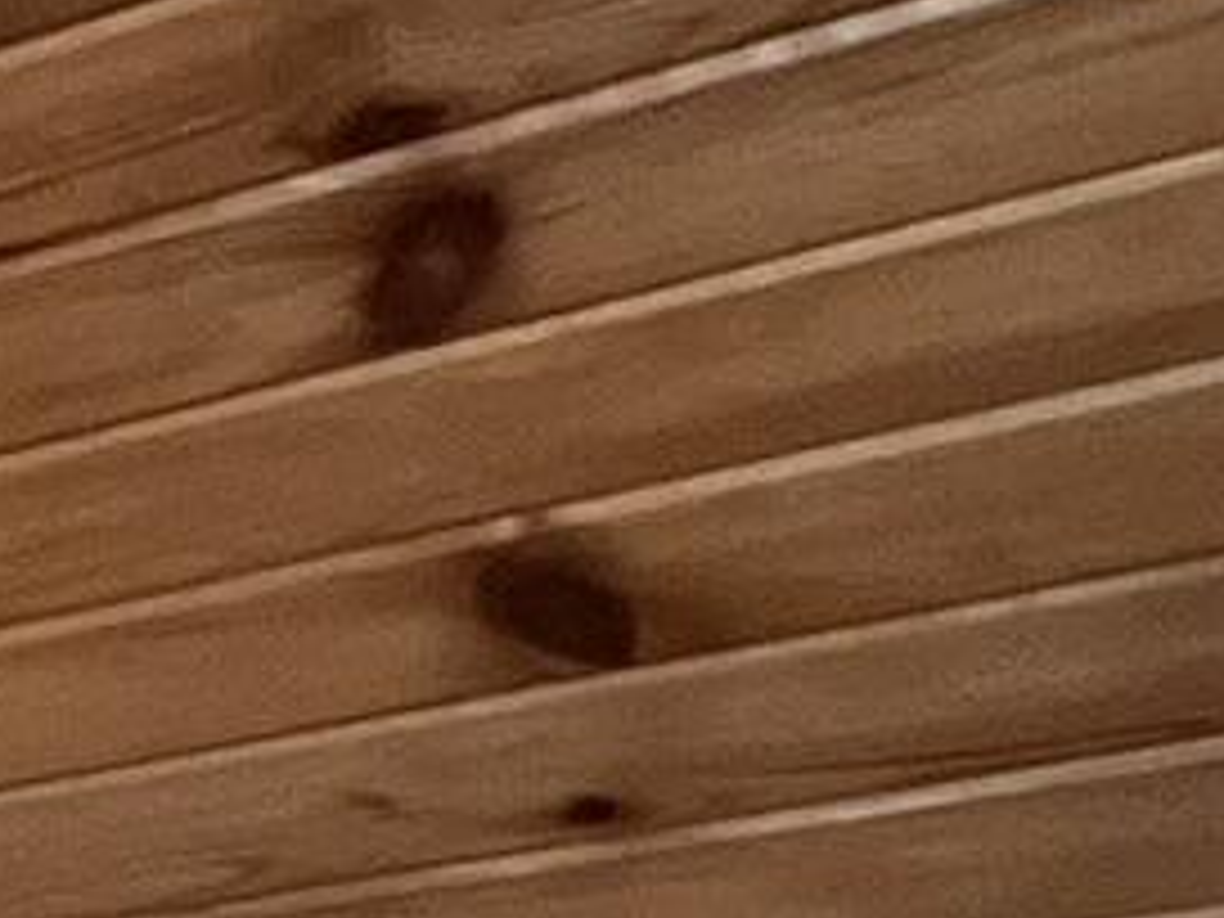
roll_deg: +0.5
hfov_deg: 14.4
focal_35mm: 98
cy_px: 2110
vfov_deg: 12.4
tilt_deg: -4.2
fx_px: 3465
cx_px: -1611
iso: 640
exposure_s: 1/60
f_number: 1.8
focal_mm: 1.57
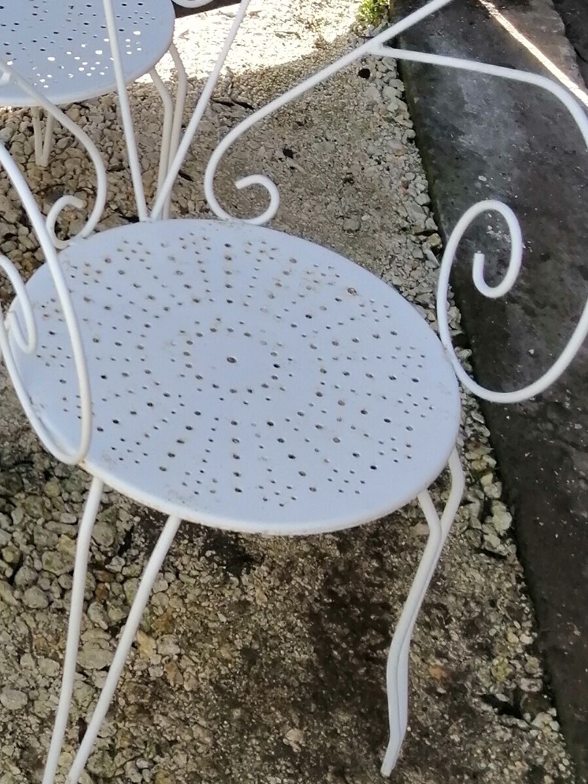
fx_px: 1608
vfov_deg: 27.2
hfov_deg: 19.3
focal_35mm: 71
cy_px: 253
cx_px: -158
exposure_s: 1/155
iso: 50
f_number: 1.8
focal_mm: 3.96
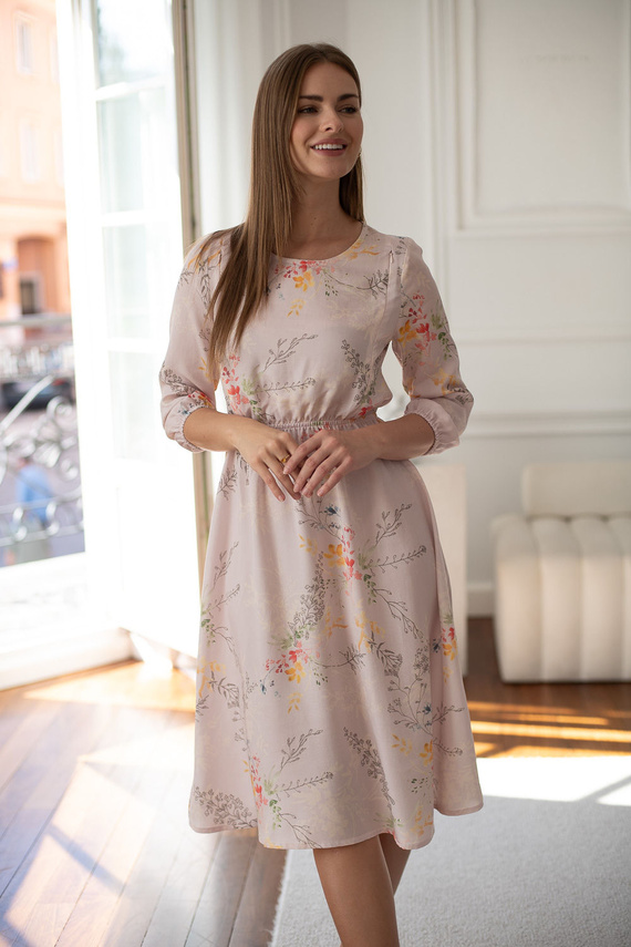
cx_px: 316
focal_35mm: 50
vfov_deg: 39.6
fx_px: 1314
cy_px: 474
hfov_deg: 27.0
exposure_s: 1/640
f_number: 2.5
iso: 200
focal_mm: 50
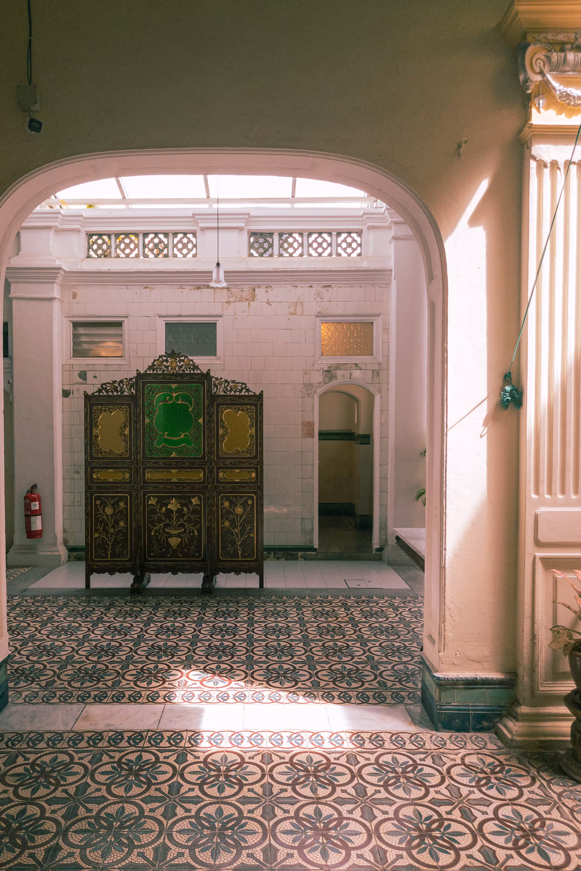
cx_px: 256
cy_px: 435
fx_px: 605
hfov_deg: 51.2
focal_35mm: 25
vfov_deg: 71.5
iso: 125
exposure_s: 1/500
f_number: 1.8
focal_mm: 6.7
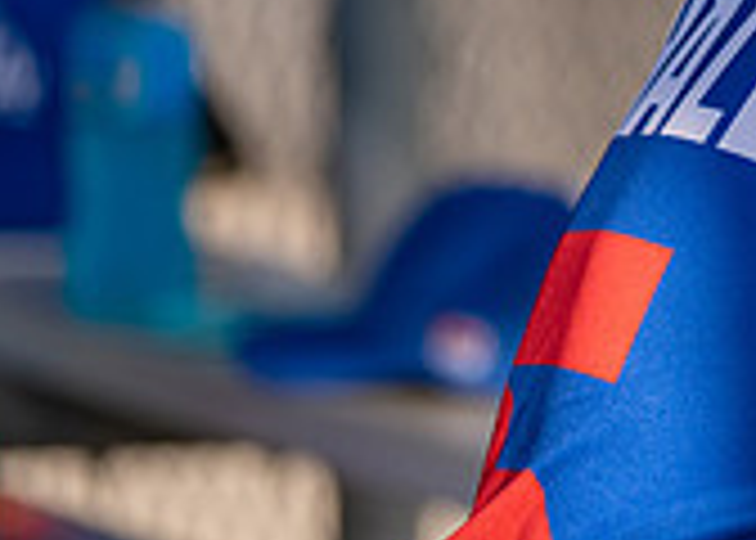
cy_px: 104
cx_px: 1188
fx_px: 8760
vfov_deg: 3.5
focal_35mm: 408
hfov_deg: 4.9
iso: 250
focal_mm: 111
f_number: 2.8
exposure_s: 1/3200
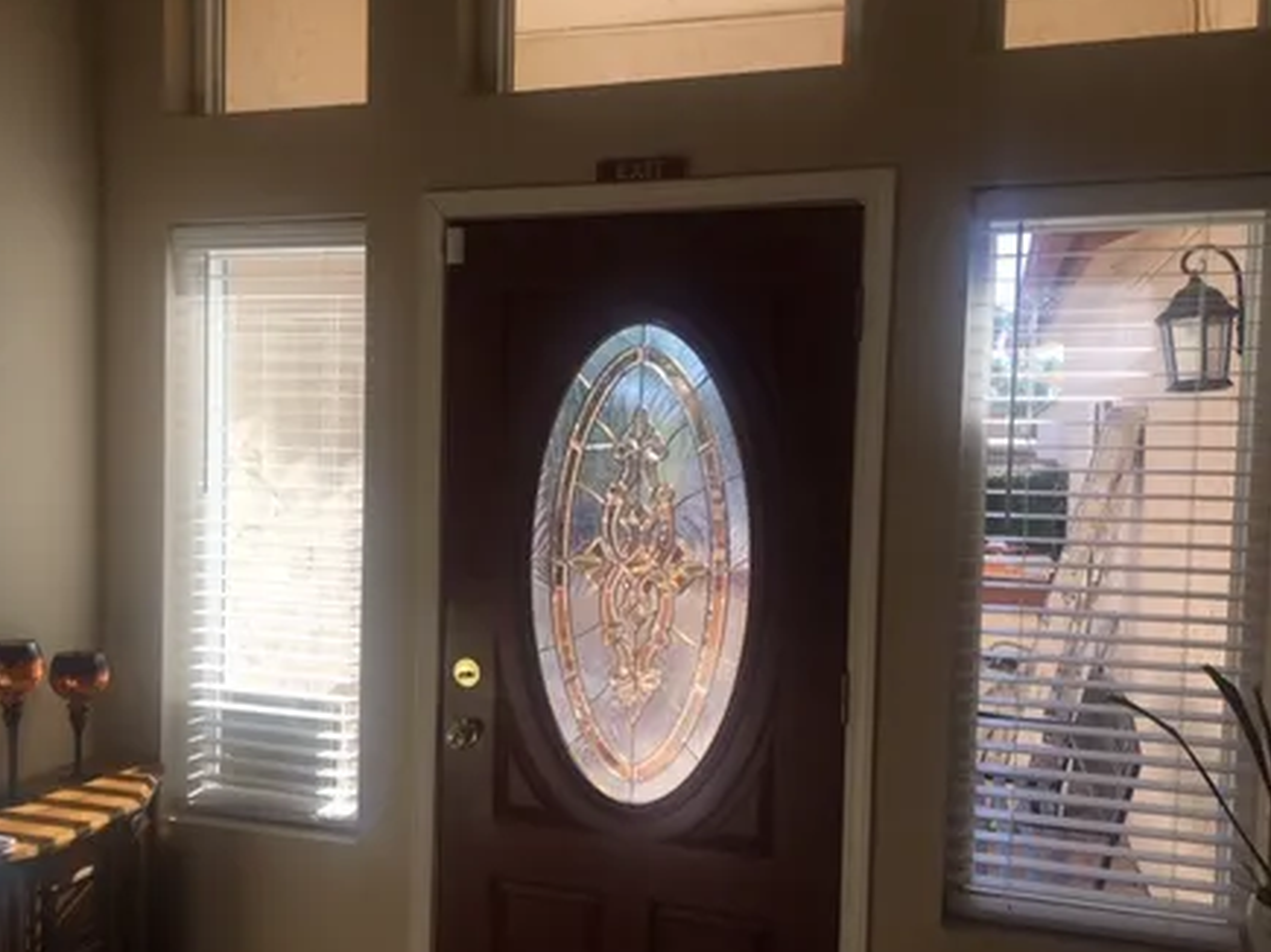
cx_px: 573
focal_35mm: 32
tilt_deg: -3.1
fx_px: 1175
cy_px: 494
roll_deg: -1.4
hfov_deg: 56.7
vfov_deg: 44.1
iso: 25
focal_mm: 4.2
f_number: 2.2
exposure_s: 1/353
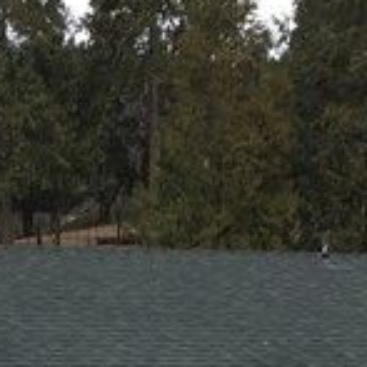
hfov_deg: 9.8
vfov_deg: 9.4
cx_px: 87
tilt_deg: -6.6
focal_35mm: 179
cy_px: 624
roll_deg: +1.9
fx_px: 2147
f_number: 2.2
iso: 25
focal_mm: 4.15
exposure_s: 1/252
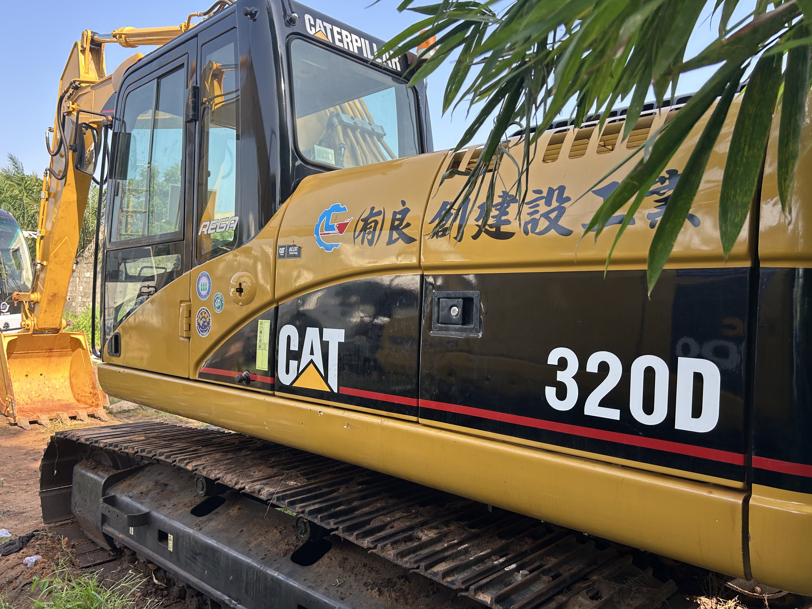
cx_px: 401
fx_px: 633
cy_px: 307
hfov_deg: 65.3
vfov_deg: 51.4
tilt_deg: -1.0
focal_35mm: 27
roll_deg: -1.7
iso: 50
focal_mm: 5.7
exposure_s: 1/521
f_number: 1.5
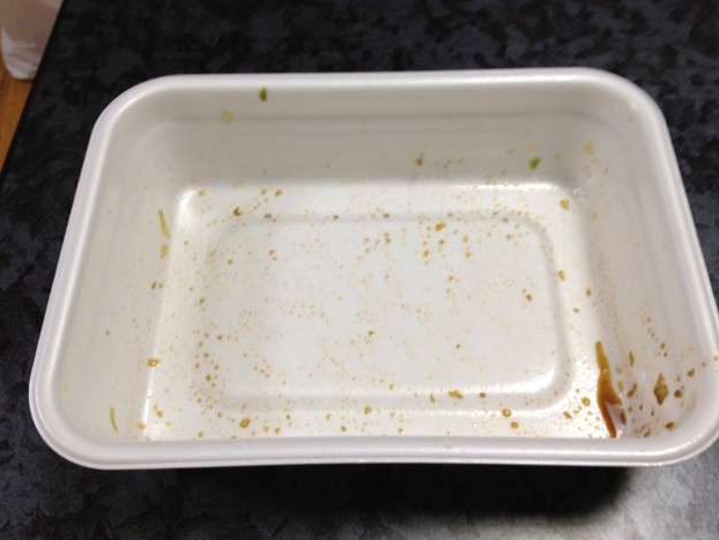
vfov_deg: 39.7
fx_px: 748
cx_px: 369
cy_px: 269
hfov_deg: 51.3
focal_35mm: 36
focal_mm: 4.28
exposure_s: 1/20
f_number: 2.4
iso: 64
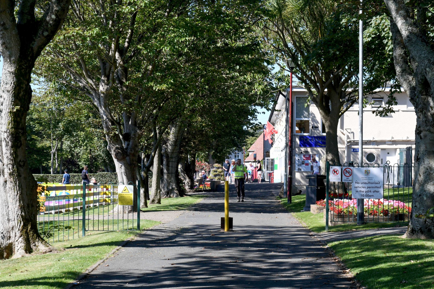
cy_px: 144
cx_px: 217
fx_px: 1193
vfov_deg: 13.8
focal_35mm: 99
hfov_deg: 20.6
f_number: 10
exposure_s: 1/400
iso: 500
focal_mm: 66
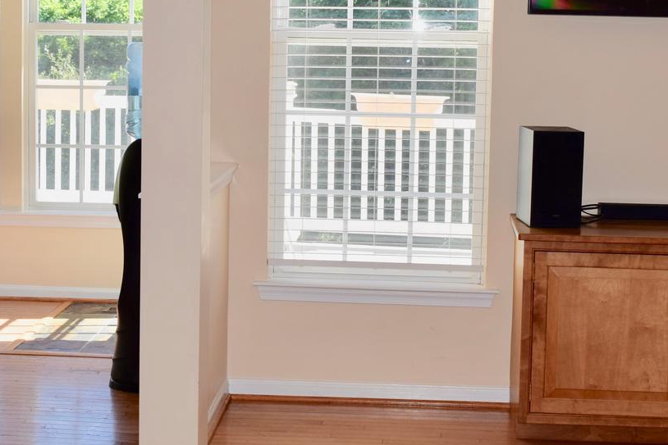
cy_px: 158
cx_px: 292
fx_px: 1540
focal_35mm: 83
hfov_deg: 24.5
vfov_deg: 16.4
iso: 100
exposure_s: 1/125
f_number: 5.6
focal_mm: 22
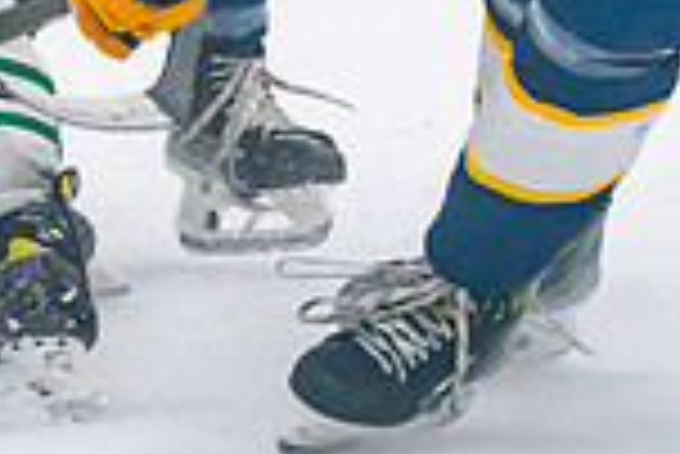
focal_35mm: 591
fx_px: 11174
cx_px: 153
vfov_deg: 2.3
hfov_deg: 3.5
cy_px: -393
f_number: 2.8
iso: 4000
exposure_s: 1/1600
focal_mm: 154
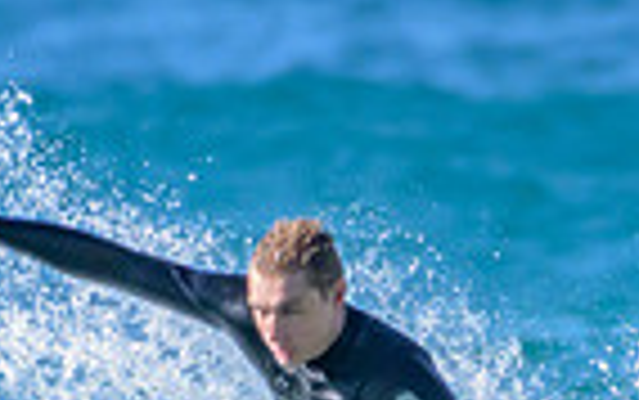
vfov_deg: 0.3
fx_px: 68704
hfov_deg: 0.5
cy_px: 604
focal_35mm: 3942
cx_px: 302
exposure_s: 1/2000
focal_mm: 950
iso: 2000
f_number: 11
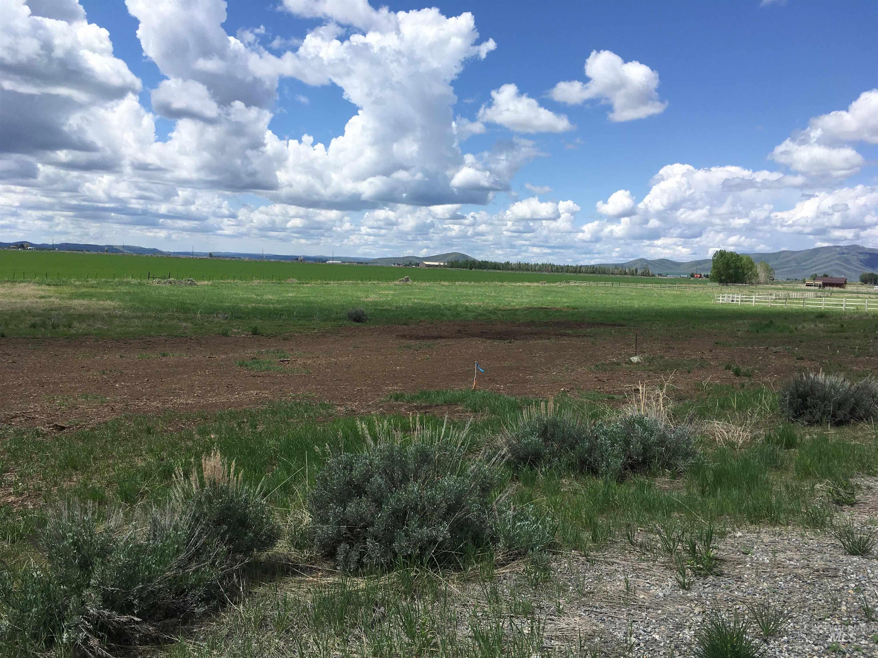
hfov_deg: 61.7
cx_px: 439
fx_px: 736
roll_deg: -1.4
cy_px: 329
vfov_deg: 48.2
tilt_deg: -6.5
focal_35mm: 29
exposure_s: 1/2024
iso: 25
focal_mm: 4.15
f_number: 2.2
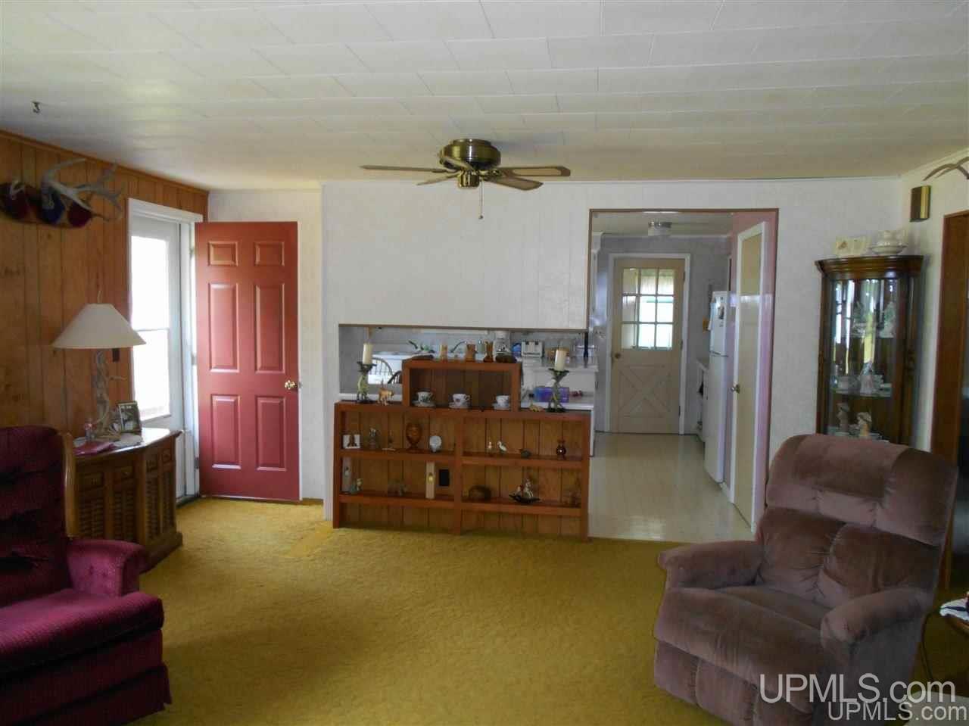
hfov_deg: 67.3
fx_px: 728
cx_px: 484
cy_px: 363
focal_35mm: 26
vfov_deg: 53.0
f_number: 3.2
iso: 320
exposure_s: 1/25
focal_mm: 4.6
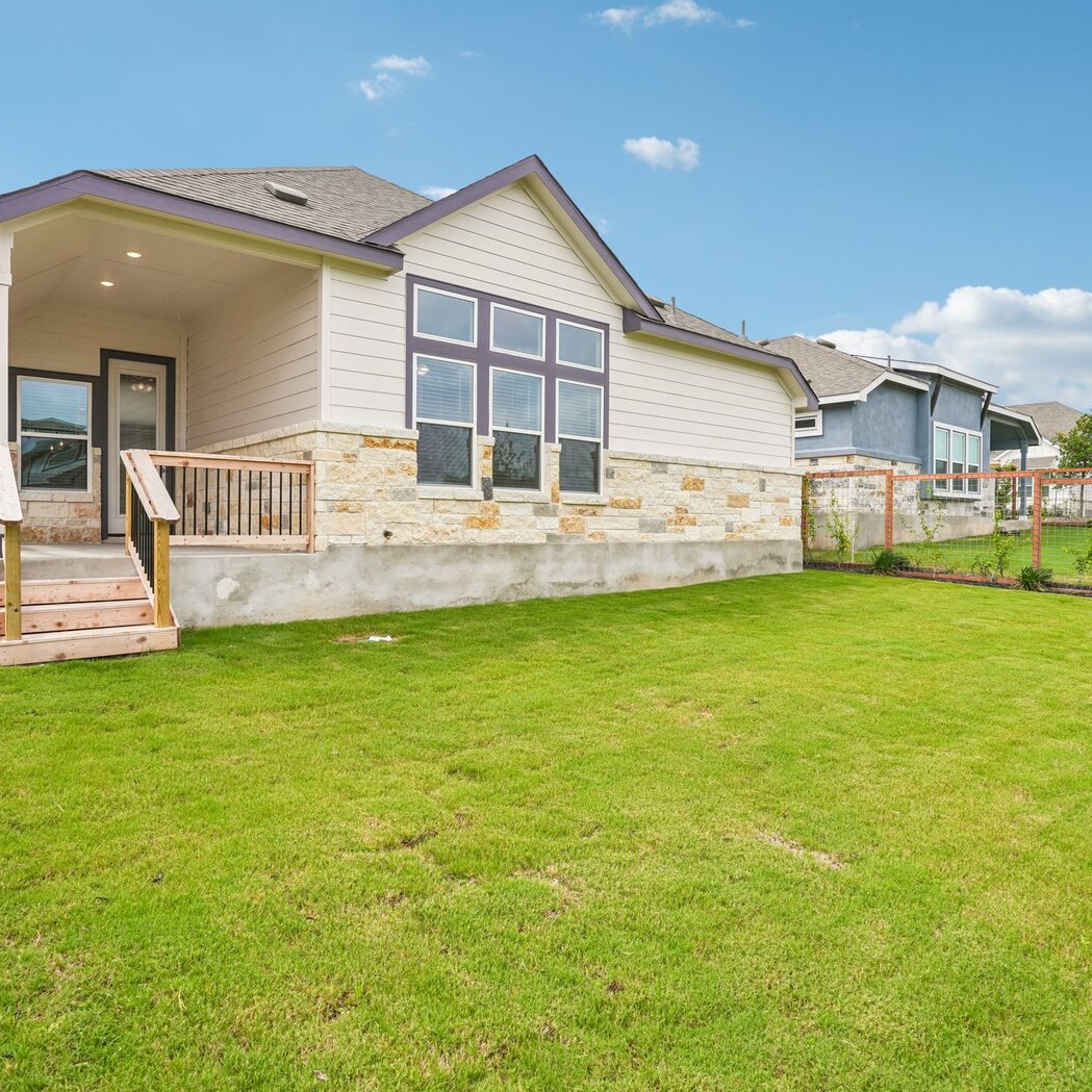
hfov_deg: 72.1
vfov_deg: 72.1
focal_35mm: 21
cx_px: 517
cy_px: 543
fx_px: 749
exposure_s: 1/350
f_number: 8
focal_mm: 16
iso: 200
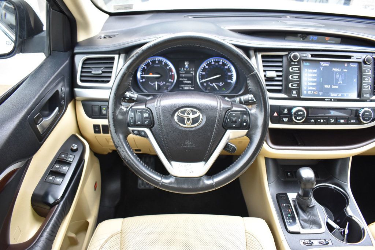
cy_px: 125
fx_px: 281
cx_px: 188
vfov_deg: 47.9
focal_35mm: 27
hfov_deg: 67.4
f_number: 4
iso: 900
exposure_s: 1/125
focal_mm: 18
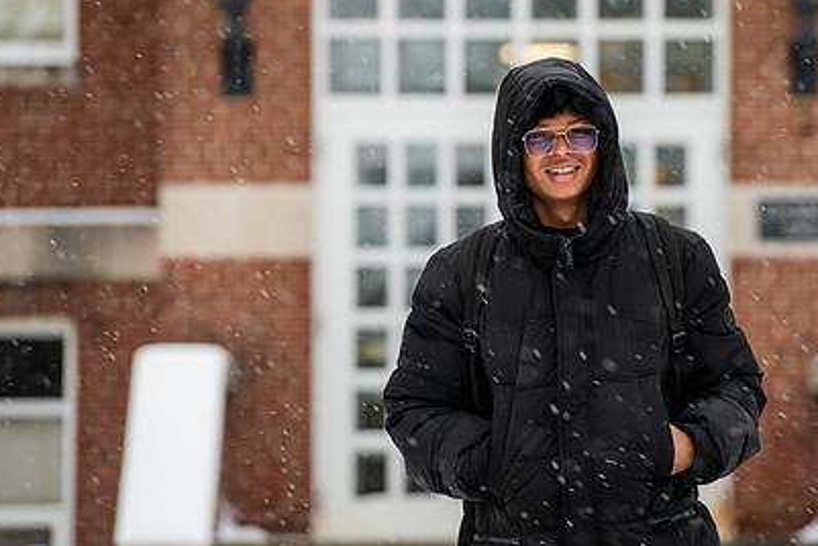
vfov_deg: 4.8
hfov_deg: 7.1
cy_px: 209
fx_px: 6571
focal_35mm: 289
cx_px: 561
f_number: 4.5
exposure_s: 1/320
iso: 500
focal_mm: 200
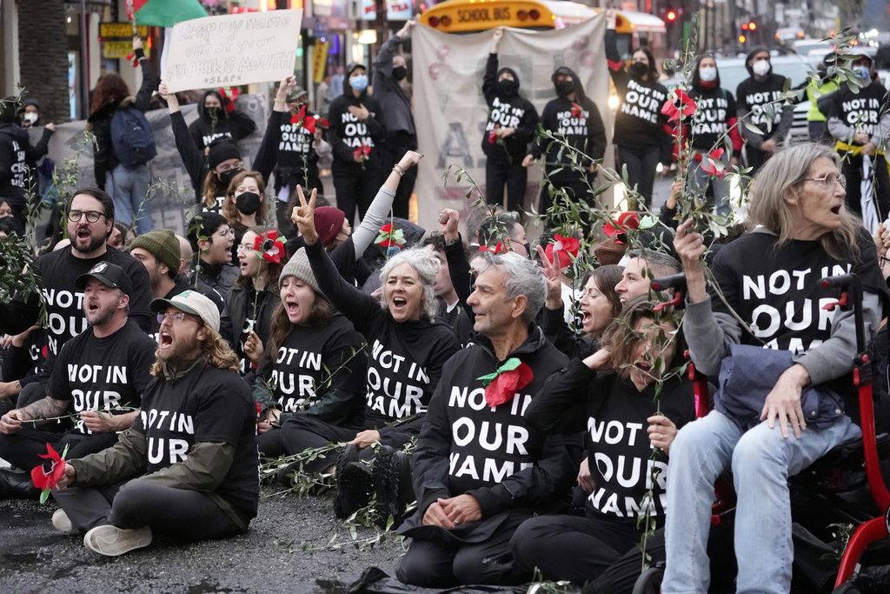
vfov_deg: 13.7
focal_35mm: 100
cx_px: 445
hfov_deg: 20.4
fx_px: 2472
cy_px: 297
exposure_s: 1/500
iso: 16000
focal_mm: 100
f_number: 5.6
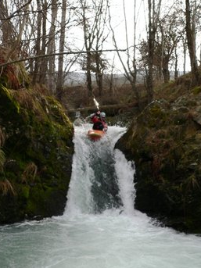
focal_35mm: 42
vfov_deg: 44.8
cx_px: 99
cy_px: 127
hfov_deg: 34.3
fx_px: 325
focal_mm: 6
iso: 80
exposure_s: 1/160
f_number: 4
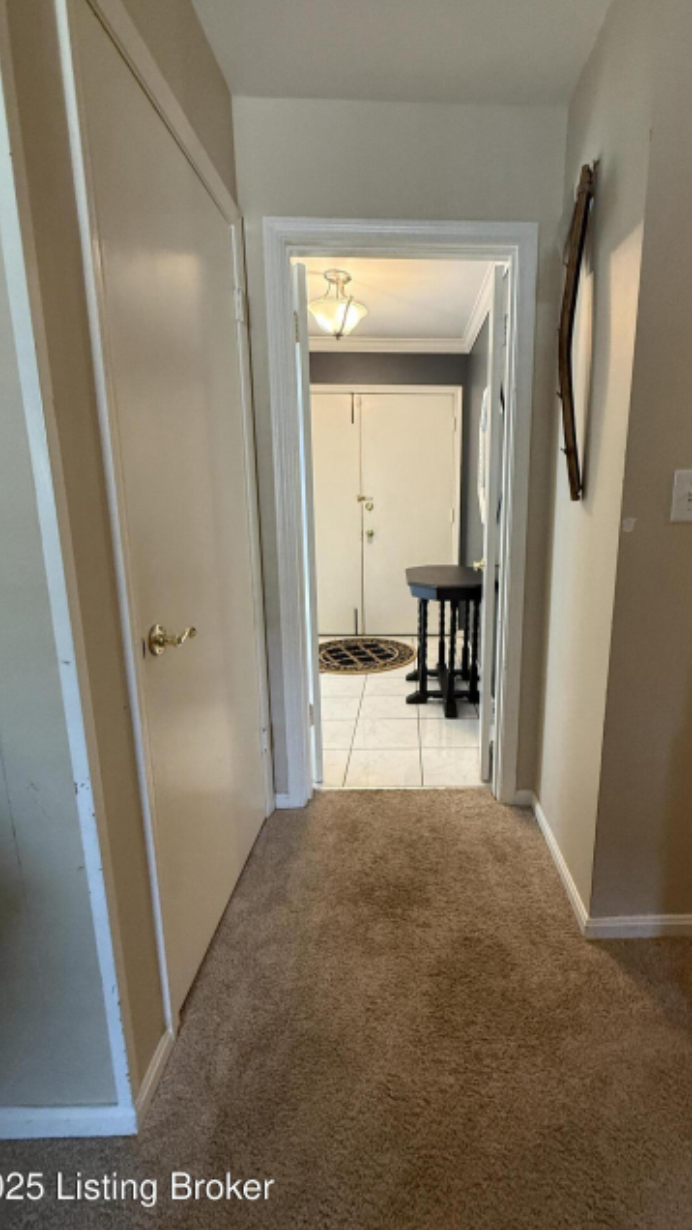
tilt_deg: -13.3
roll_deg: -0.6
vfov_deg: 99.3
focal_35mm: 16
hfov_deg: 66.4
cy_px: 600
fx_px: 522
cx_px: 418
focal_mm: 2.22
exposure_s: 1/60
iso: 320
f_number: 2.2
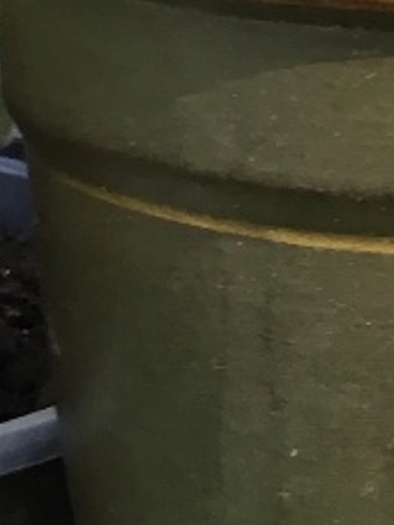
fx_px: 2474
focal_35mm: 163
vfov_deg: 12.1
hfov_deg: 8.7
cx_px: 717
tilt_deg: -9.9
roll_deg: -4.7
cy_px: 276
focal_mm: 3.3
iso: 25
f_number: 2.4
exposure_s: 1/33
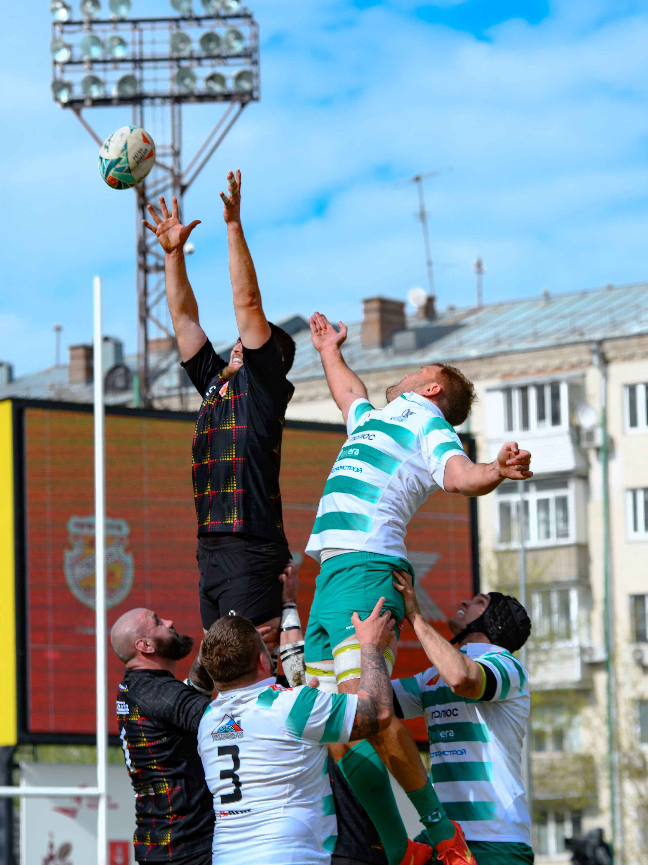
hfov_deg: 9.0
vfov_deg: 12.0
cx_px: 392
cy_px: 441
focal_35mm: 165
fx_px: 4109
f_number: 5.6
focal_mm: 112
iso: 200
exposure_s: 1/1600
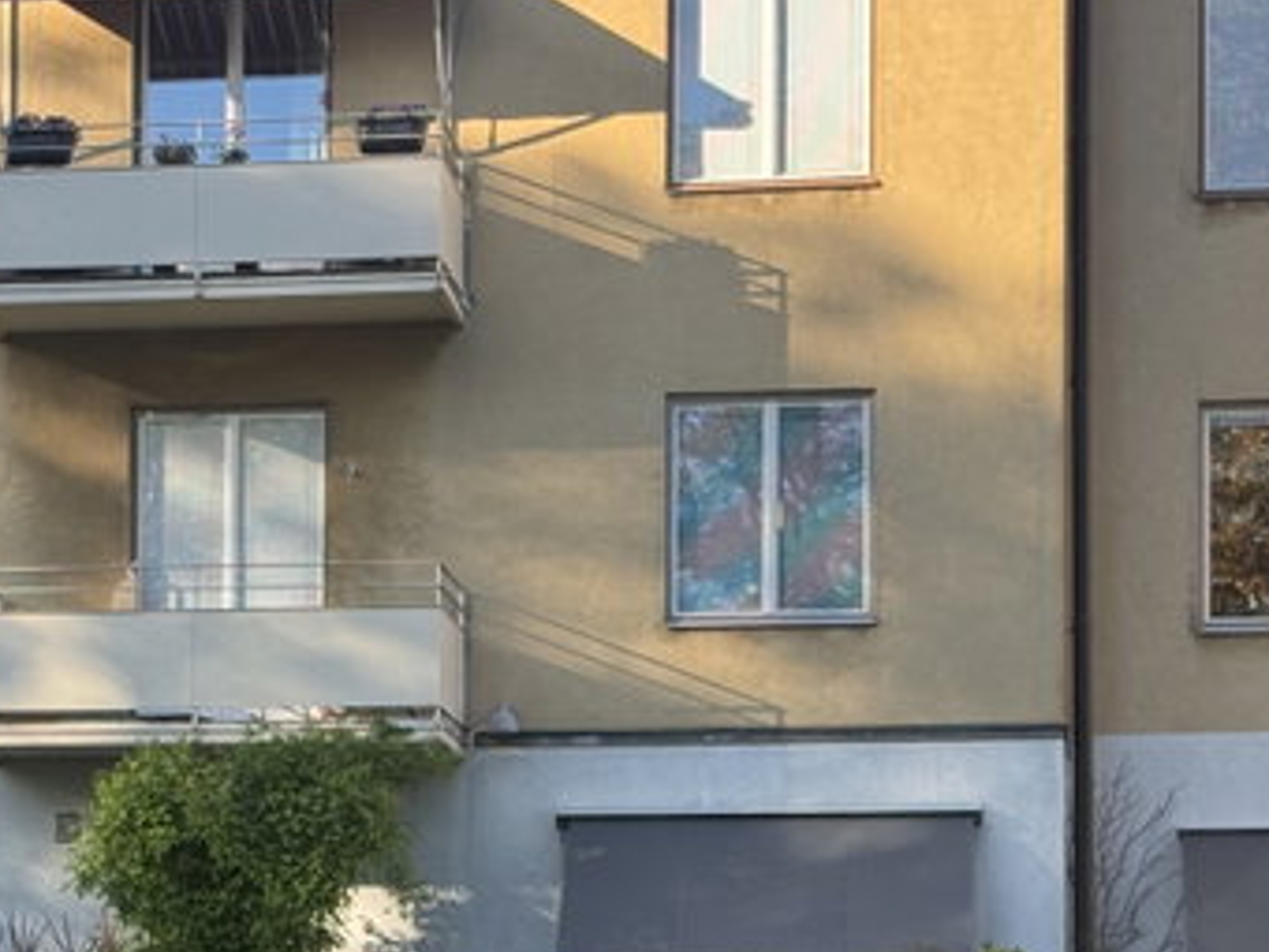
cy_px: 926
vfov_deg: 13.0
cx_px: 310
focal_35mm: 113
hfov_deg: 17.3
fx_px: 4143
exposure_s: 1/633
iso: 64
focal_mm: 6.76
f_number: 1.78
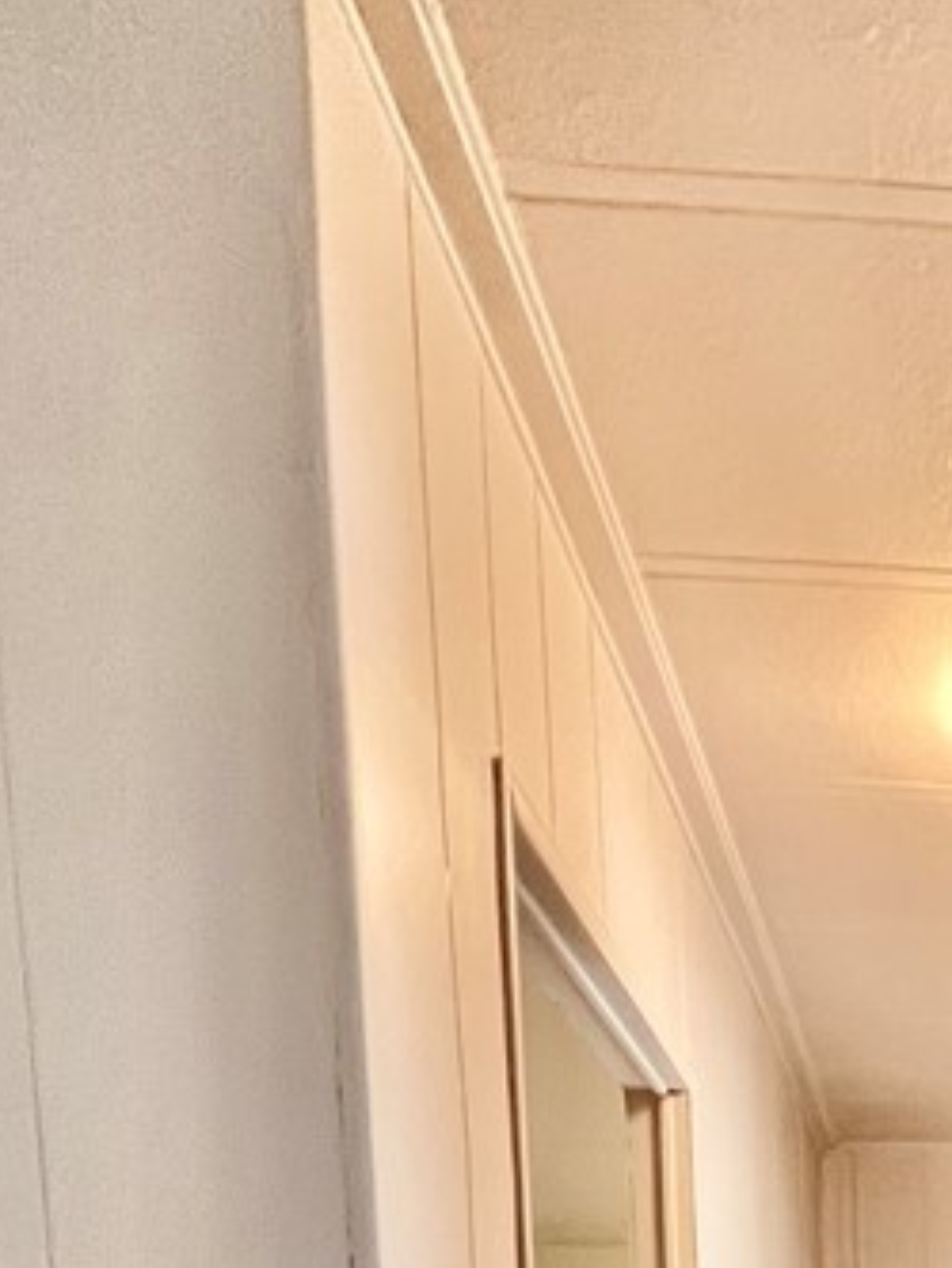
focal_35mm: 40
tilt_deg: -6.7
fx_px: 1466
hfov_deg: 31.1
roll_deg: +0.8
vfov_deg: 31.0
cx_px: 1104
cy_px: 1793
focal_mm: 1.57
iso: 400
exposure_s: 1/60
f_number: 1.8
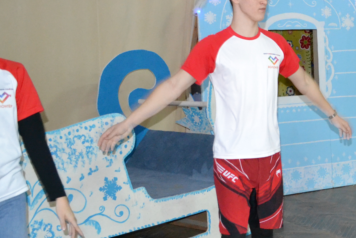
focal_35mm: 67
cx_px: 378
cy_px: 109
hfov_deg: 27.8
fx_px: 663
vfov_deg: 20.3
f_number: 3.5
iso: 3200
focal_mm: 18
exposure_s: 1/60
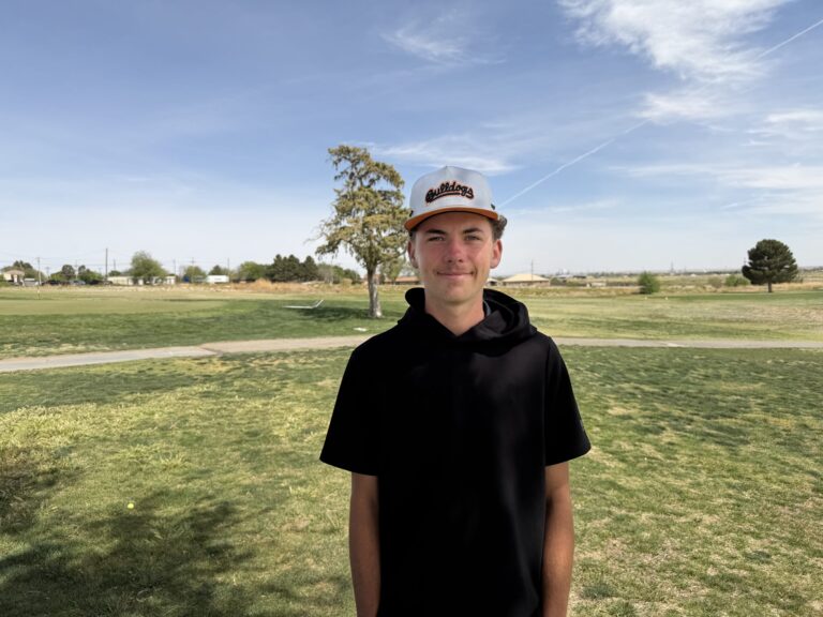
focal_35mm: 24
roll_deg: +2.4
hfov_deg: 71.6
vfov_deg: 56.8
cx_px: 412
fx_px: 571
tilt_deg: -2.5
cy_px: 308
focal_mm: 6.76
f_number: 1.78
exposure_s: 1/4673
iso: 80
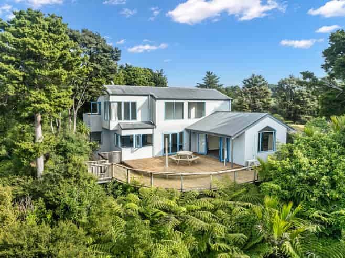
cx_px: 172
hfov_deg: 71.6
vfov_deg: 56.8
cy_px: 129
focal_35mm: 24
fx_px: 239
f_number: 2.8
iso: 160
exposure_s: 1/640
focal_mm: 12.29
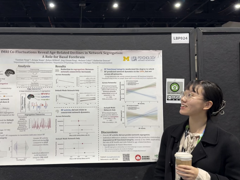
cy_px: 90
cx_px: 90
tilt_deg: +1.7
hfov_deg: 57.6
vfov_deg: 45.5
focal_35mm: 31
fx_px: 215
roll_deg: +1.3
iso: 125
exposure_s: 1/60
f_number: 1.78
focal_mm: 6.76
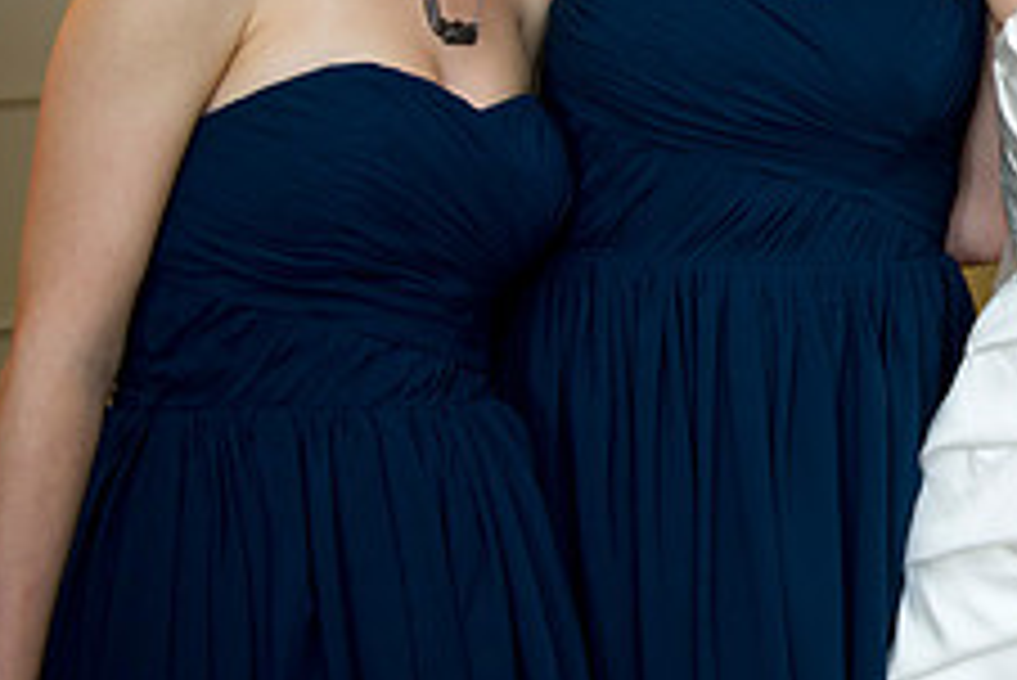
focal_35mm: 82
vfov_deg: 16.3
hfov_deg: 22.5
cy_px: -23
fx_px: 2318
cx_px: 1274
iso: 640
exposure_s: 1/125
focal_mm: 32
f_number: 2.8
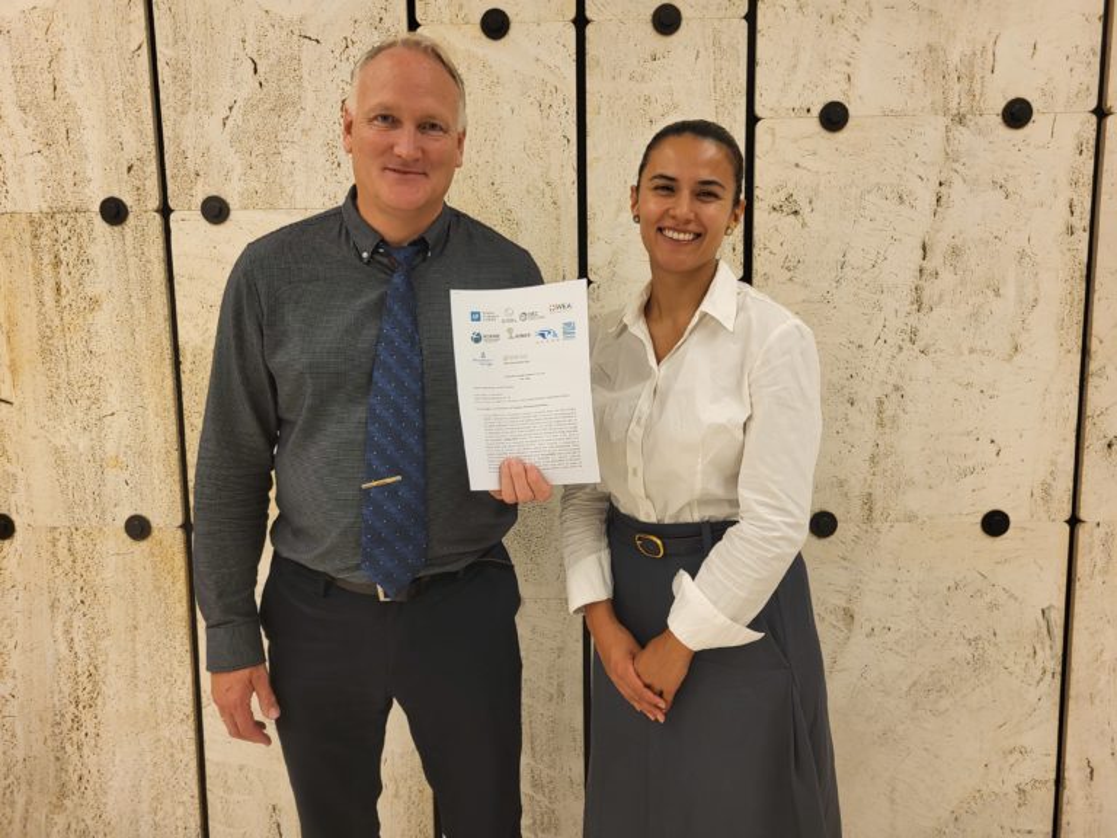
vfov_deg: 53.1
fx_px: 839
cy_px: 419
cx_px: 558
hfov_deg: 67.3
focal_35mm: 26
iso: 250
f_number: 1.8
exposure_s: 1/50
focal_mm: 5.4
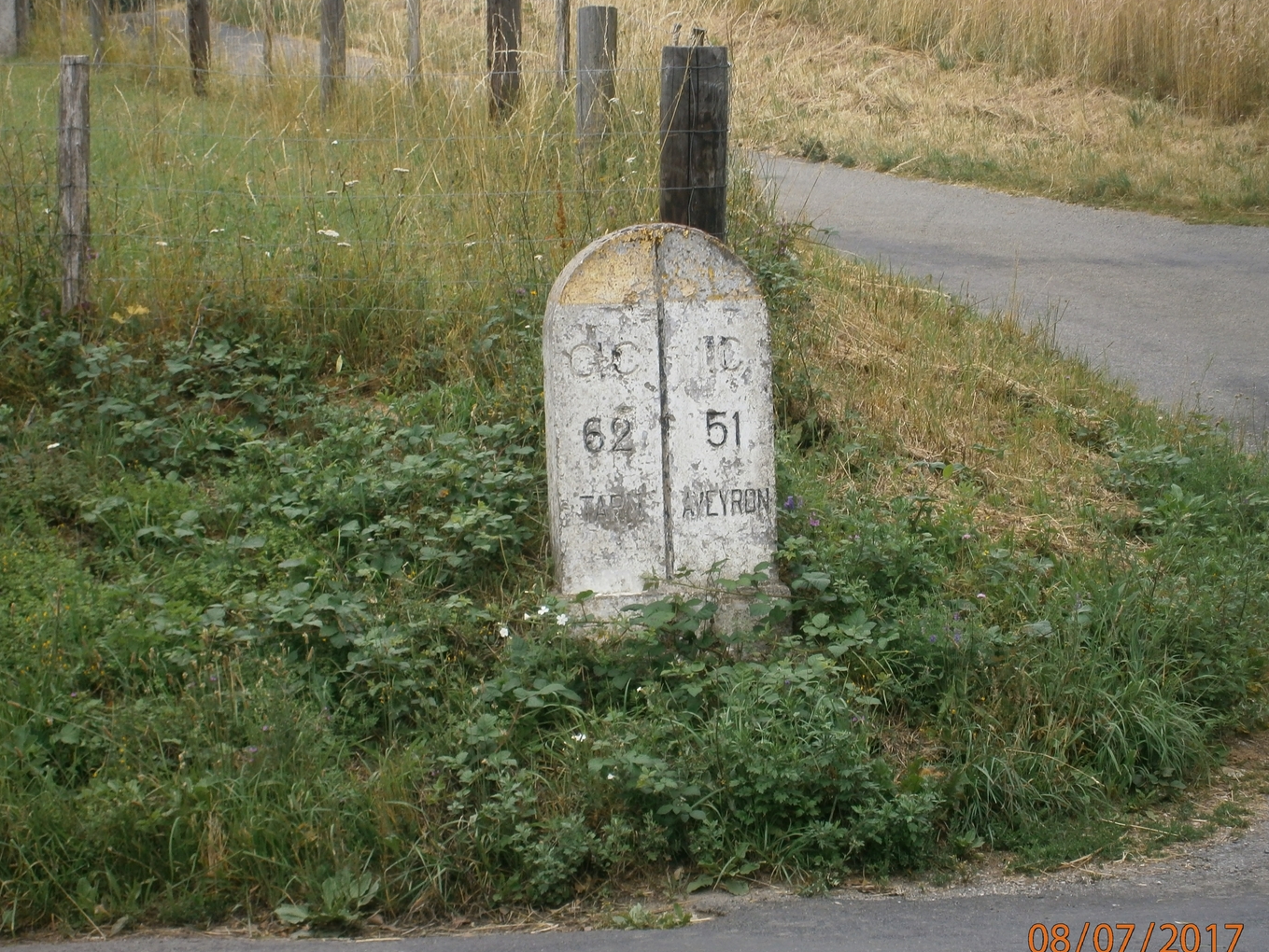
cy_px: 524
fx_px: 3520
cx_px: 627
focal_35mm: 96
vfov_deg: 15.4
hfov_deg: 20.4
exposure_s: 1/100
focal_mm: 15.4
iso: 80
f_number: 4.9
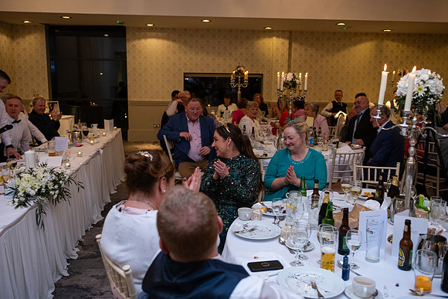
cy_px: 150
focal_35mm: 34
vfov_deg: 39.1
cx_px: 224
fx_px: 420
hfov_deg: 56.1
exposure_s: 1/160
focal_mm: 32
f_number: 3.5
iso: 1000
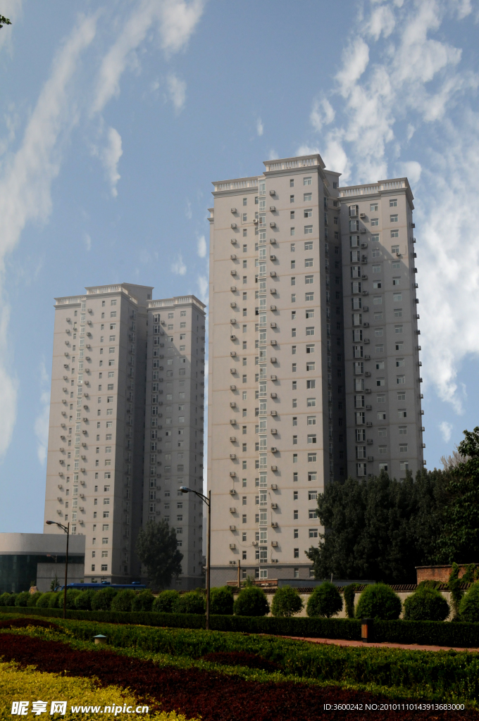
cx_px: 240
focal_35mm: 52
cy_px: 360
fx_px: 1051
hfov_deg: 25.7
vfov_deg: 37.9
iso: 800
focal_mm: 35
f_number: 16
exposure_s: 1/1000
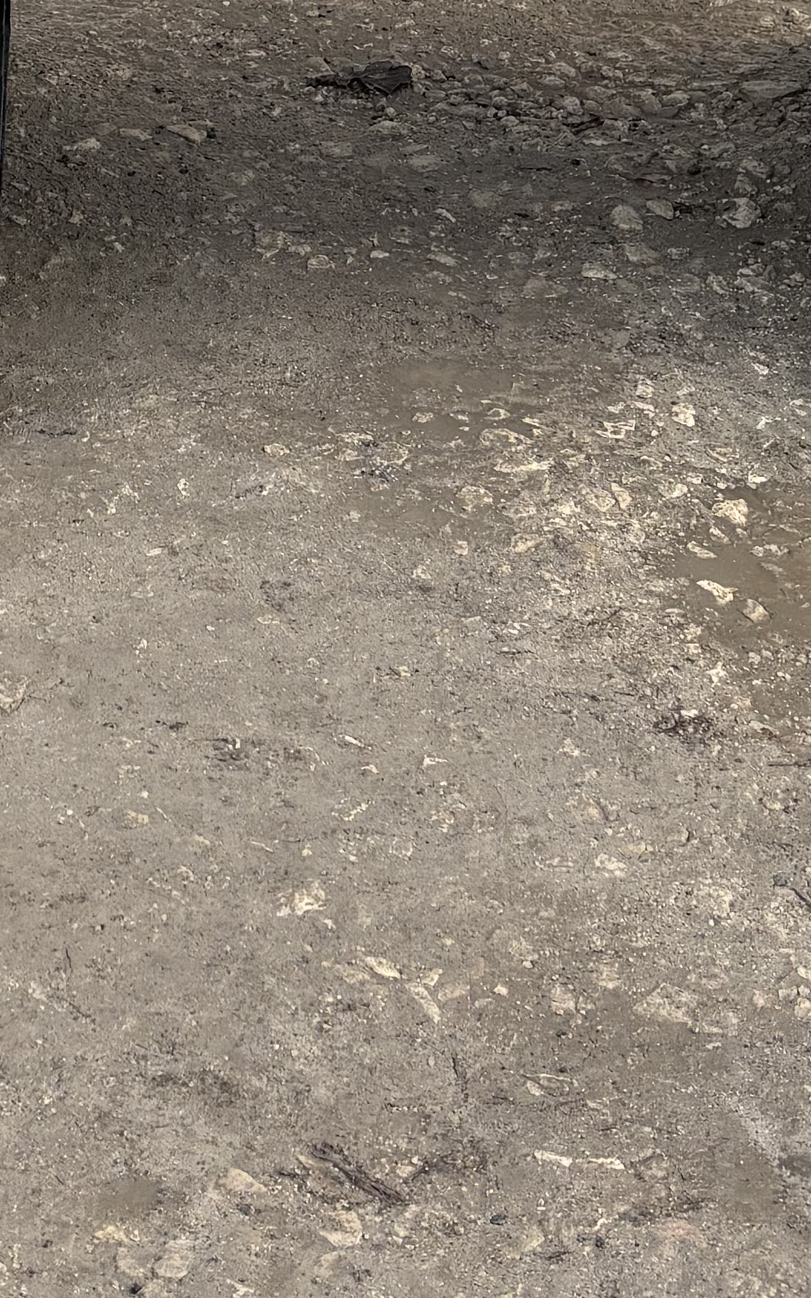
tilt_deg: -25.7
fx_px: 3289
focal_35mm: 93
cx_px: 53
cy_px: 9
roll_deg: -1.8
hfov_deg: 13.9
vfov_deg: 21.6
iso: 50
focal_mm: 5.96
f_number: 1.6
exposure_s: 1/531
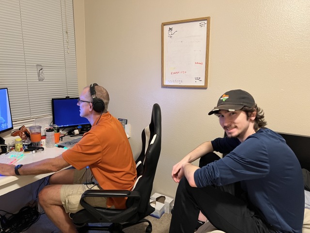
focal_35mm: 26
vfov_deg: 53.1
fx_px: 233
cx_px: 155
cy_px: 116
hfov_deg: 67.3
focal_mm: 5.7
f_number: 1.5
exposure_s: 1/40
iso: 640
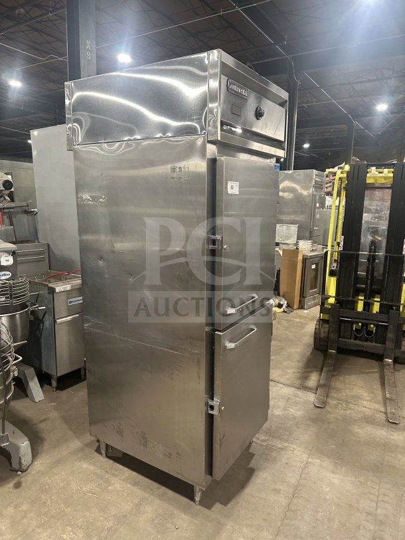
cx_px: 202
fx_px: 374
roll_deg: -3.1
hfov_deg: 56.8
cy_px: 270
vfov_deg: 71.6
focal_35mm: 24
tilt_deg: -11.1
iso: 320
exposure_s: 1/60
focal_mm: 6.86
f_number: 1.78
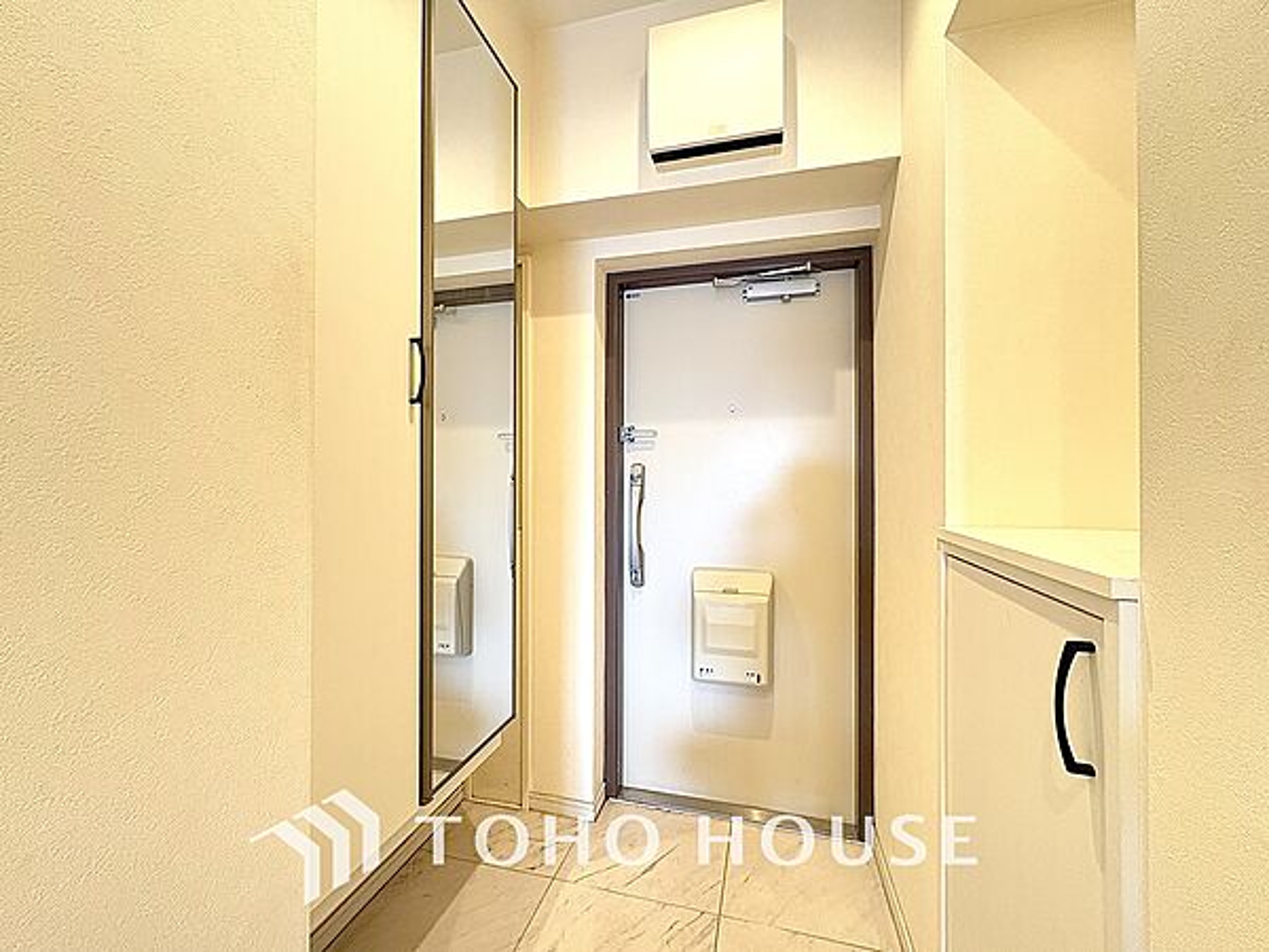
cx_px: 634
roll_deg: +0.7
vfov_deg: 85.7
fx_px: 513
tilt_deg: +0.4
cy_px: 476
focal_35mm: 14
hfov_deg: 102.1
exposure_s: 1/58
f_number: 2.2
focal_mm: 2.22
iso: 400
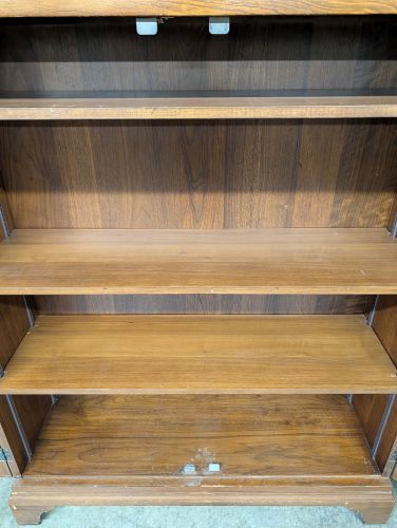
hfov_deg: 56.9
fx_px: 366
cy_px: 264
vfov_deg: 71.5
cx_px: 198
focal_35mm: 24
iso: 1036
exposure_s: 1/24
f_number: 1.68
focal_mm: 6.9
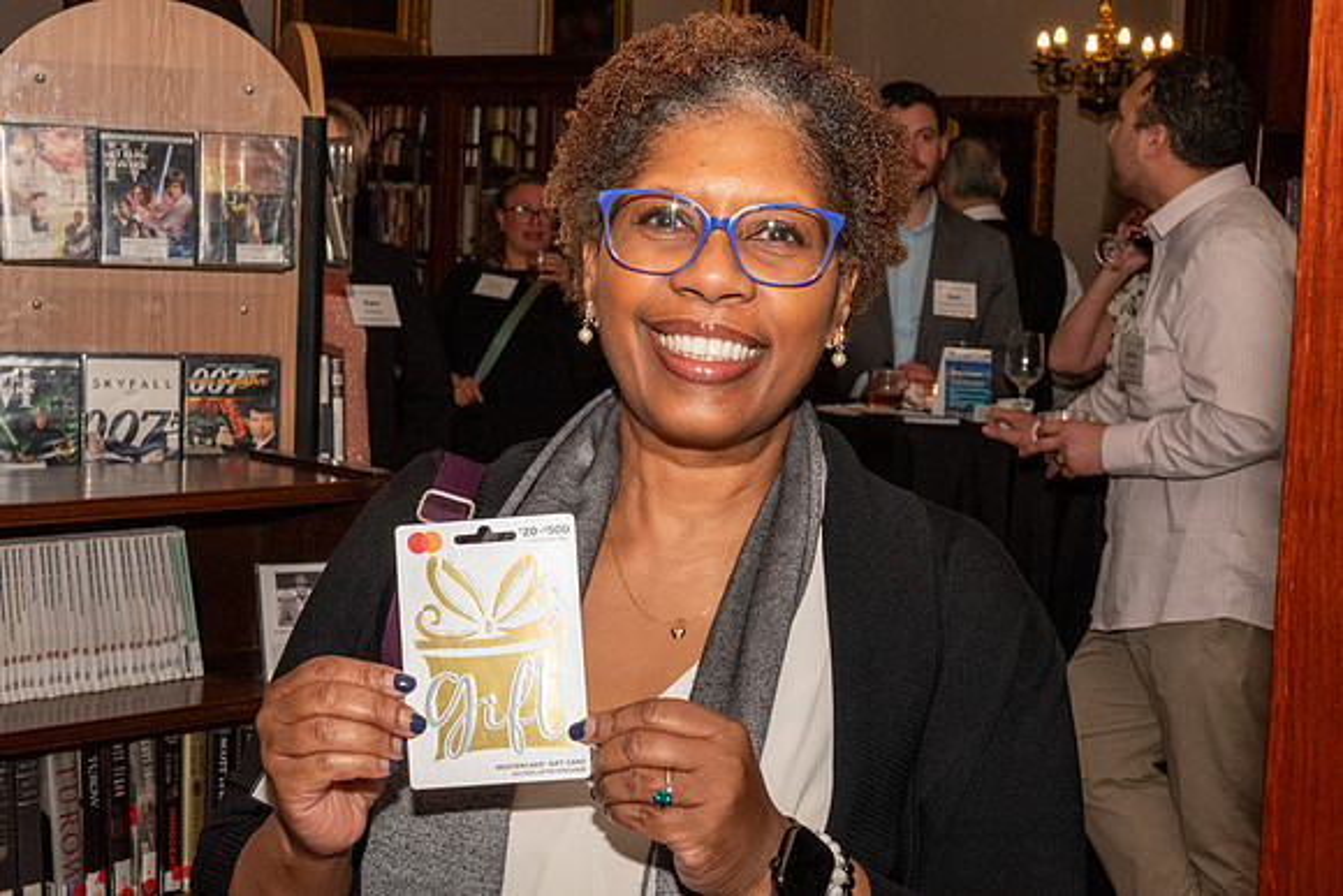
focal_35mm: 60
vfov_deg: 22.6
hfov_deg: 33.4
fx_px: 2239
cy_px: 448
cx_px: 672
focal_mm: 40
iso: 4000
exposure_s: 1/200
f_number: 11
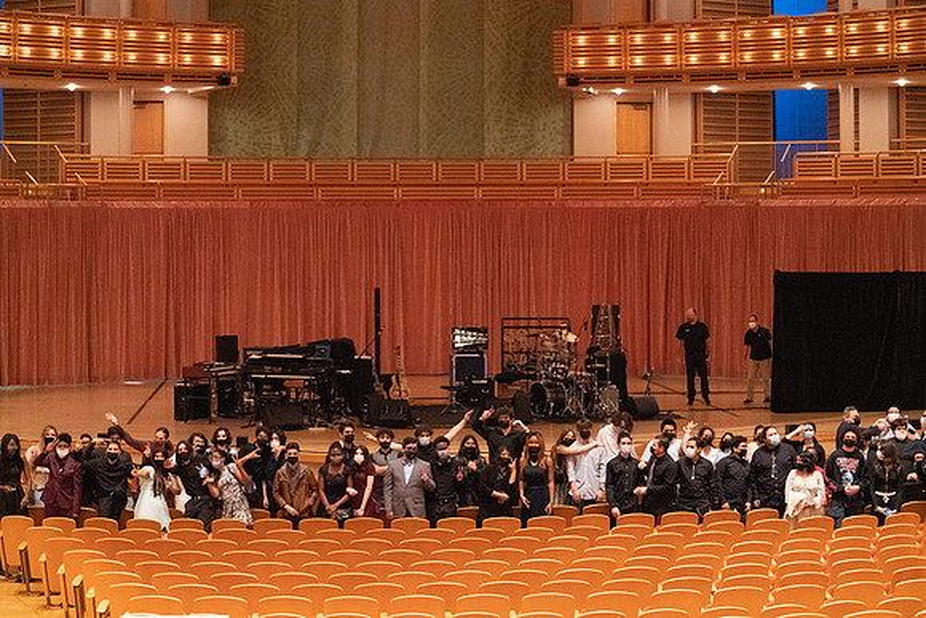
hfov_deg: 28.8
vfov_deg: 19.5
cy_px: 309
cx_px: 463
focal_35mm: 70
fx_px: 1801
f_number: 4.5
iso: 20000
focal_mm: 70
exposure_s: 1/160
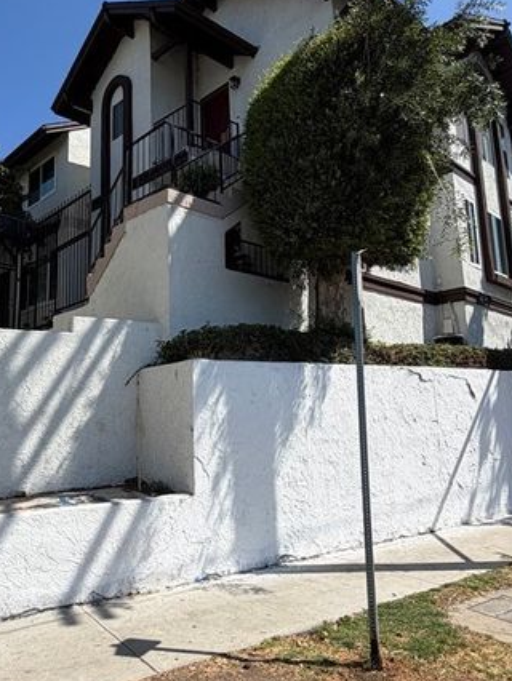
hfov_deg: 49.6
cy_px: 327
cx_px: 213
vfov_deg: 63.4
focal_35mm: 28
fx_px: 552
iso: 20
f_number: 2.2
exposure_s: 1/1001
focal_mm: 2.22
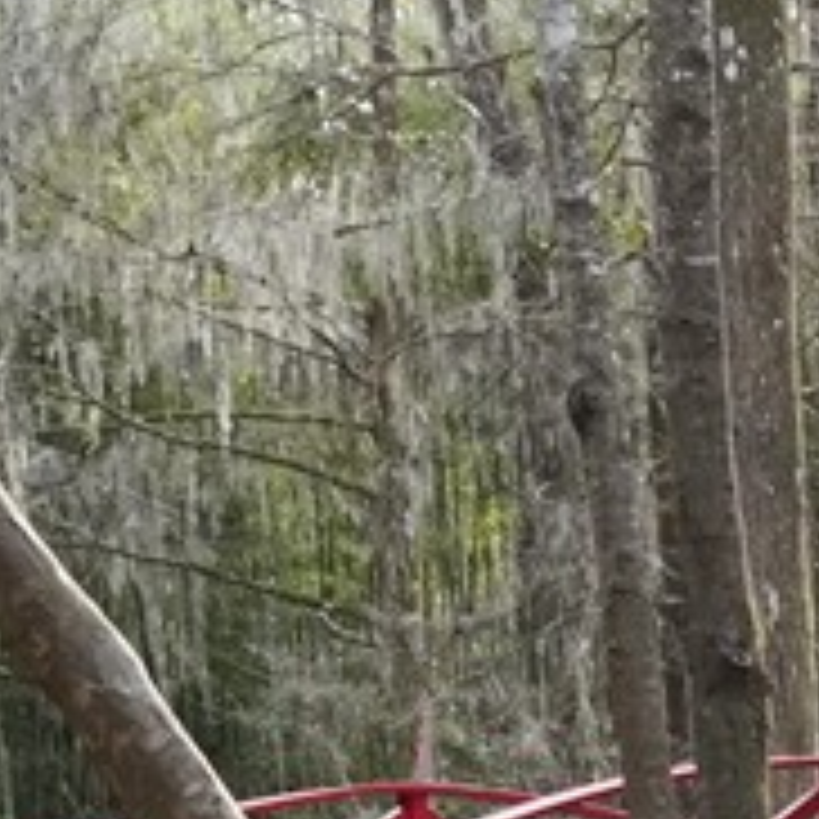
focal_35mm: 271
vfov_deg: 6.5
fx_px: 7254
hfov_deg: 6.0
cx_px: 2394
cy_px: 634
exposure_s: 1/100
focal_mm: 29
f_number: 14
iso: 1600
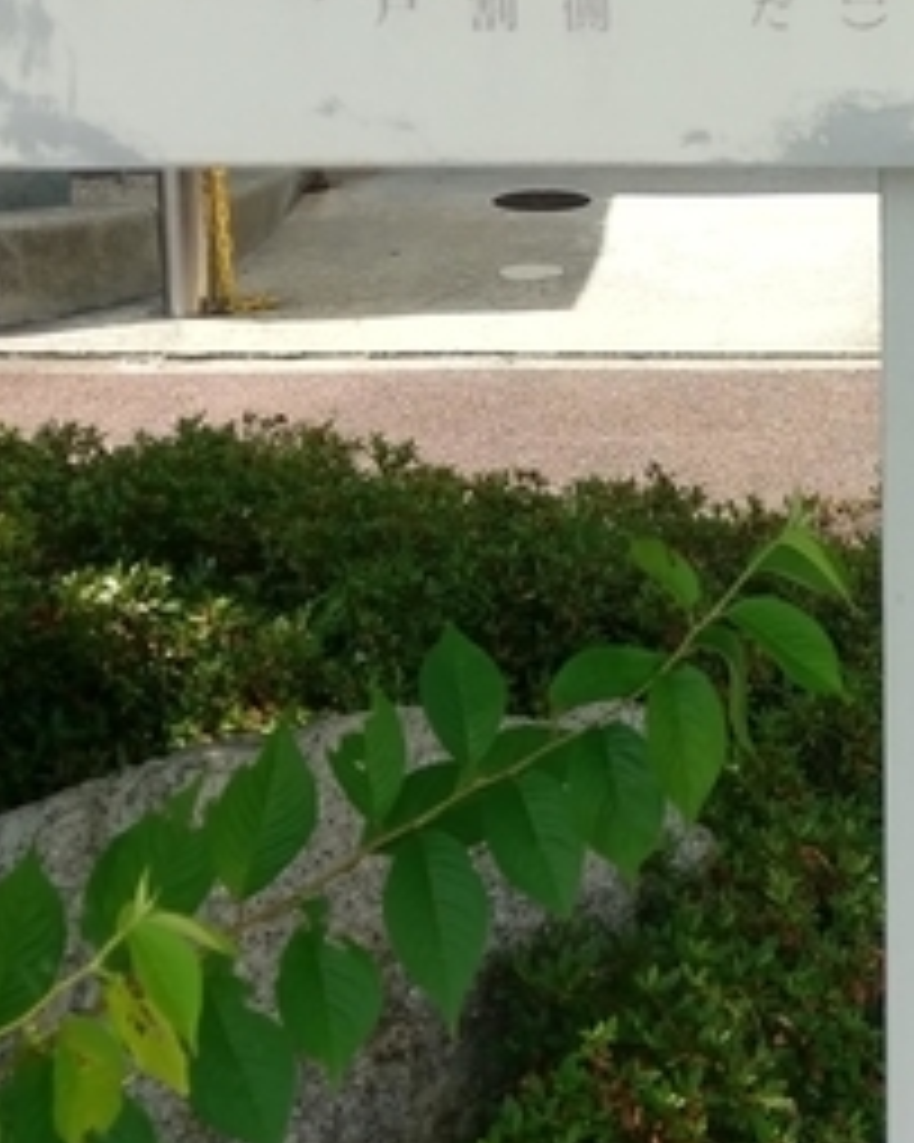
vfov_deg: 23.6
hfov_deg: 18.2
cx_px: 1103
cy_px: 274
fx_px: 2707
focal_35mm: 80
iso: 100
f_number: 1.8
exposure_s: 1/1079
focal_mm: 4.58
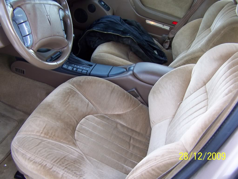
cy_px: 90
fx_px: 261
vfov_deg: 37.8
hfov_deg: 48.9
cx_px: 119
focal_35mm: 38
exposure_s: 1/50
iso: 80
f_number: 2.8
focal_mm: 6.3
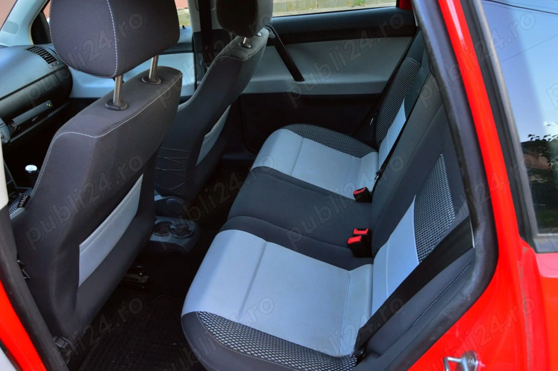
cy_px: 186
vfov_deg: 47.9
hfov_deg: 67.4
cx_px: 279
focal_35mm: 27
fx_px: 418
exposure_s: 1/30
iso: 900
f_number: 7.1
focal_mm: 18
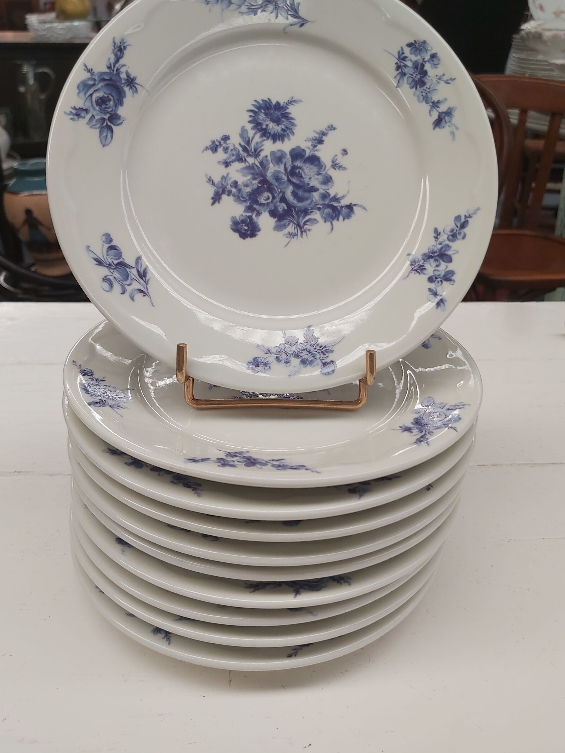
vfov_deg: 61.6
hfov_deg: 48.2
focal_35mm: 29
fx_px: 631
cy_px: 357
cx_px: 291
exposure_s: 1/60
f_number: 1.7
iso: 80
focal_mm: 3.92
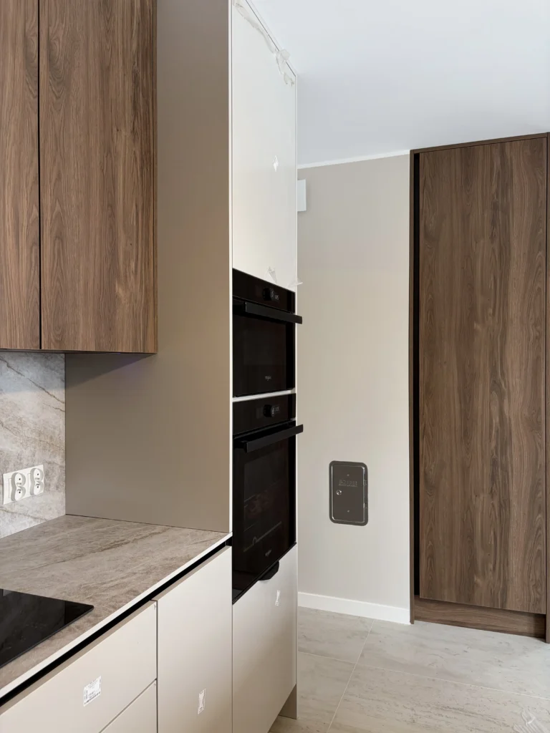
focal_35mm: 26
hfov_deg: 53.1
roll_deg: +0.6
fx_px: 551
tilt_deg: +0.0
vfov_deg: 67.3
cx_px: 275
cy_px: 366
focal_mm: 5.96
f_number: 1.6
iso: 100
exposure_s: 1/50
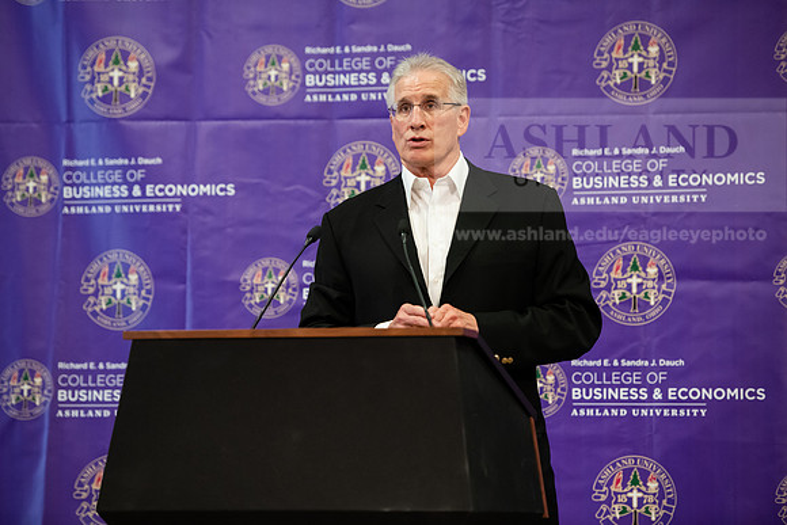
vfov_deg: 9.2
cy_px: 262
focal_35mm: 150
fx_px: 3280
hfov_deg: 13.7
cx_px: 394
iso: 2500
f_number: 3.2
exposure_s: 1/200
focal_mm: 150
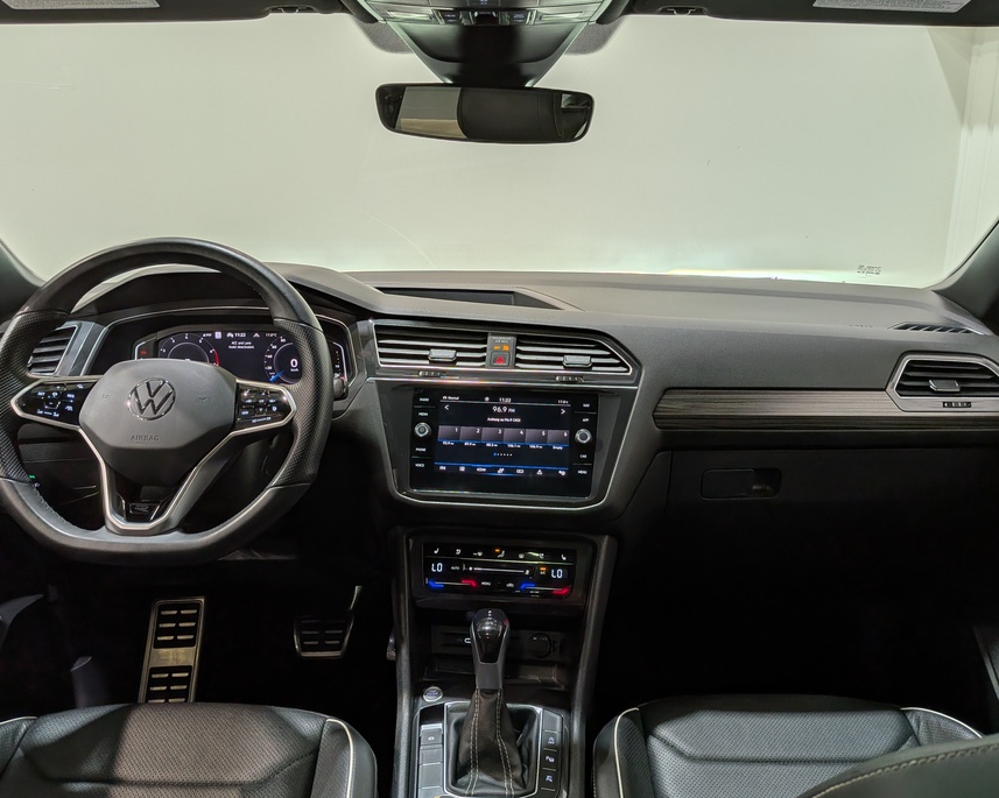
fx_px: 828
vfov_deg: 51.5
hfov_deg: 62.2
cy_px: 380
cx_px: 507
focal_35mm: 28
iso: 26
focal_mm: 4.53
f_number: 1.7
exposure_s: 1/143
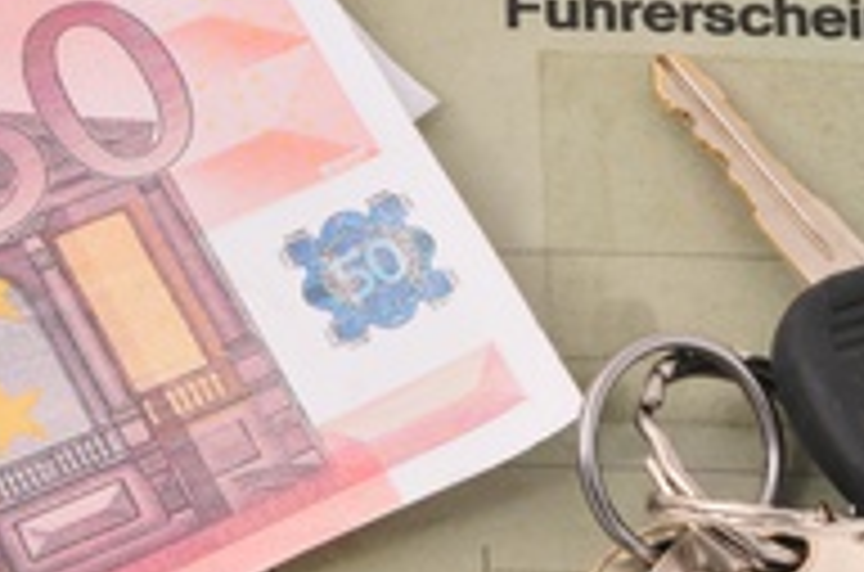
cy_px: 14
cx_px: 335
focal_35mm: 365
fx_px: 8738
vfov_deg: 3.7
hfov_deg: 5.7
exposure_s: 1/125
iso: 200
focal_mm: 110
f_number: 22
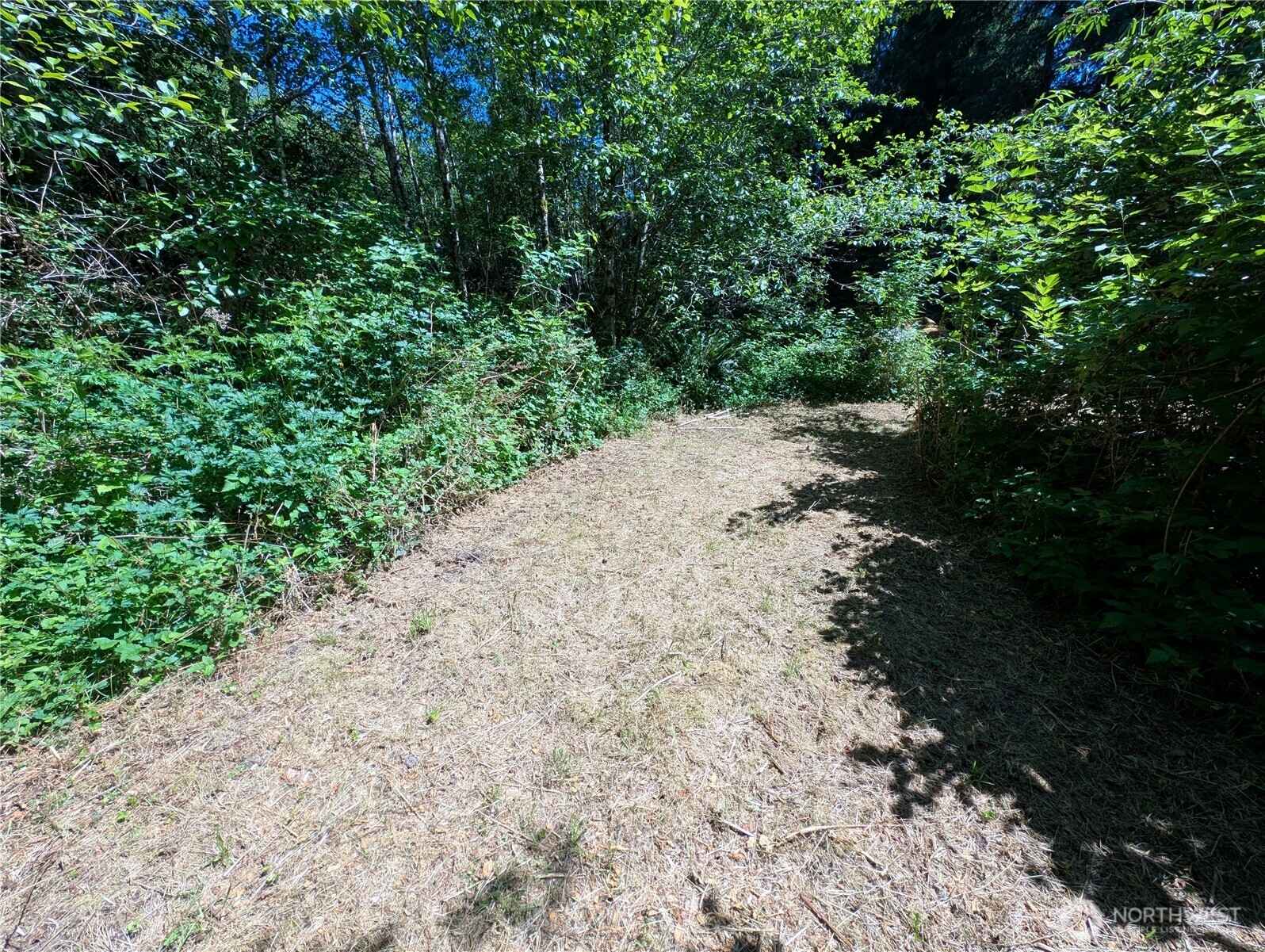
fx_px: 439
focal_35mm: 12
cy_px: 476
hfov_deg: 110.5
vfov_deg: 94.6
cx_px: 632
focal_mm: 2.23
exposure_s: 1/508
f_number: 1.95
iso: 37
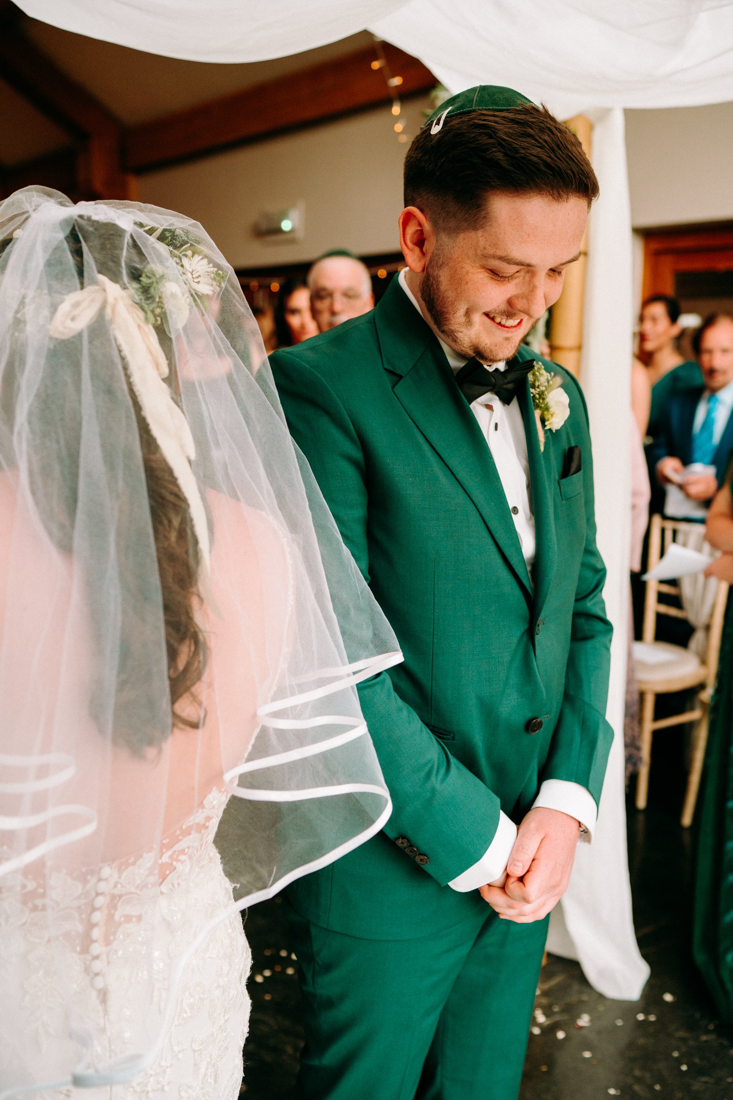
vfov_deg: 54.4
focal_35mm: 35
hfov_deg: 37.9
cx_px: 366
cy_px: 550
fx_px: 1069
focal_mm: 35
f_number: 2.8
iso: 800
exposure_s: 1/250
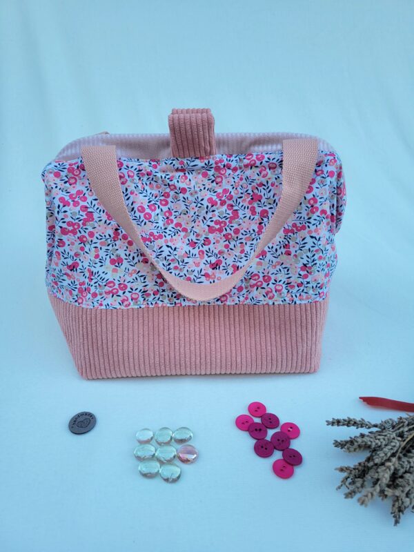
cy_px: 276
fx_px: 415
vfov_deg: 67.3
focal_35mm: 26
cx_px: 207
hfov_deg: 53.1
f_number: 1.8
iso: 40
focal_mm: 5.4
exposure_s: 1/139
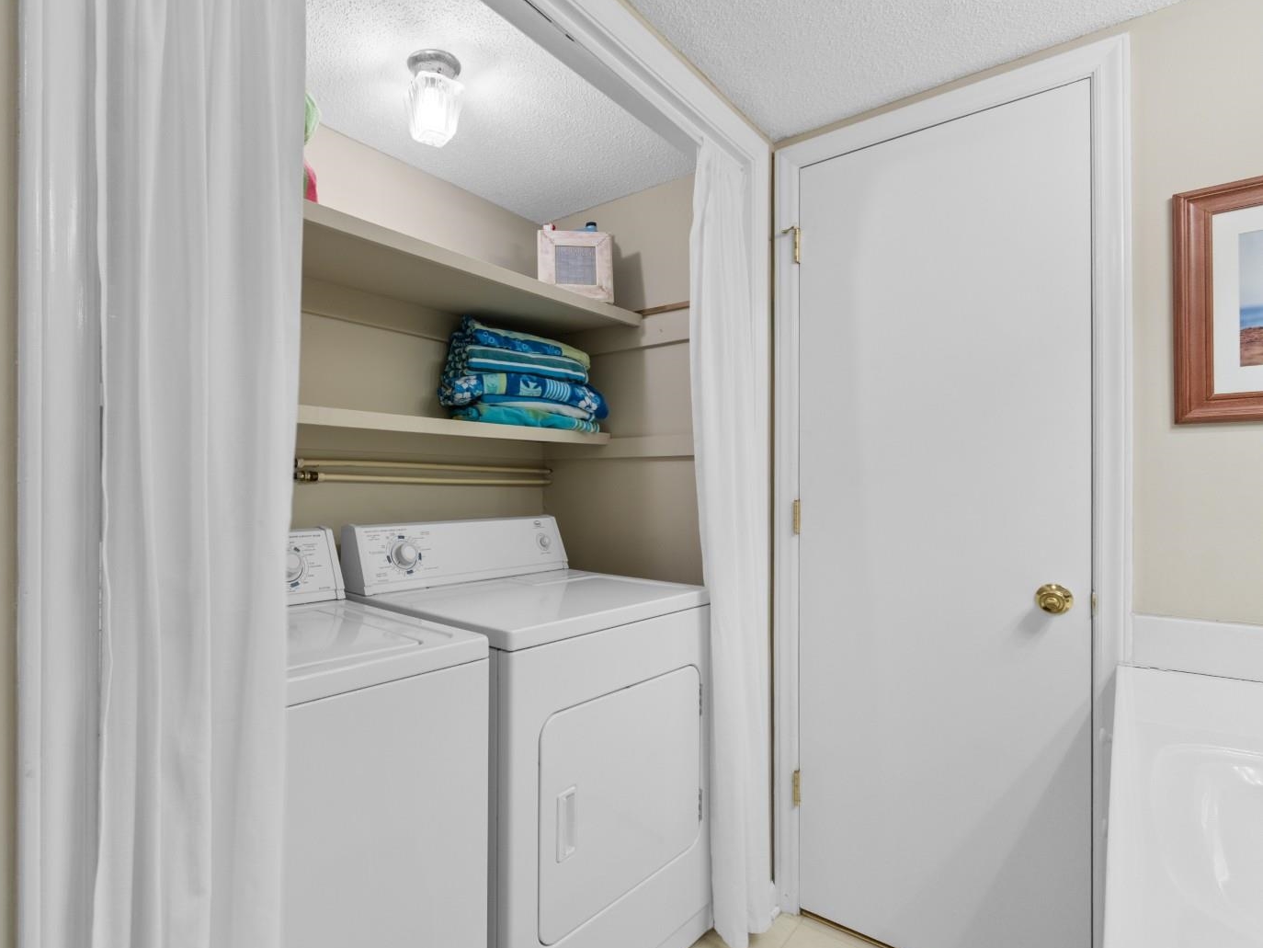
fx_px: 620
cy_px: 473
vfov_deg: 74.7
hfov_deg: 90.1
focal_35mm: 17
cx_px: 519
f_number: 4.5
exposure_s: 1/6
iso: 100
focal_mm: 10
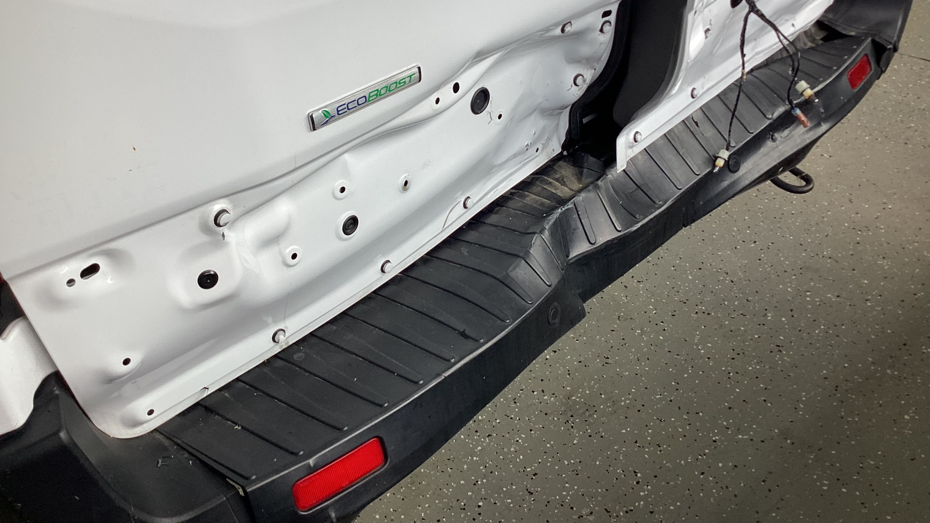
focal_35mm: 34
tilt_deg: -34.4
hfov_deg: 58.0
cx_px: 466
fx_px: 838
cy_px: 208
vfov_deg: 34.5
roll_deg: +7.2
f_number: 2.4
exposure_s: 1/120
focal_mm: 3.3
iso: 25
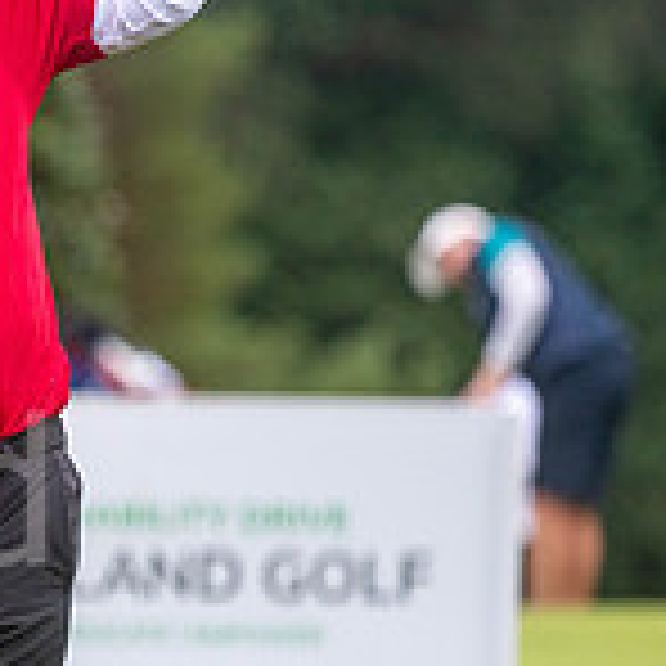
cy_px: 533
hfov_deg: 1.7
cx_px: -526
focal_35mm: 1002
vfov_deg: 1.7
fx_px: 21811
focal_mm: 300
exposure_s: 1/1250
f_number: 4.5
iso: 400
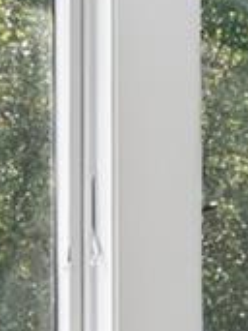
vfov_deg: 10.4
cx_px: 930
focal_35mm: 184
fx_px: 1760
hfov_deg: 6.7
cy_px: 489
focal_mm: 16
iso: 200
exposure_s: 1/25
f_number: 9
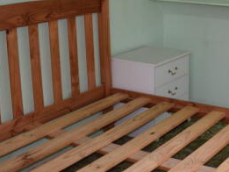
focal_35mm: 65
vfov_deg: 22.0
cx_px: 254
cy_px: 15
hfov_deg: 27.2
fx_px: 430
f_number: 6.3
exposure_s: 1/200
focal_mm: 18
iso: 800
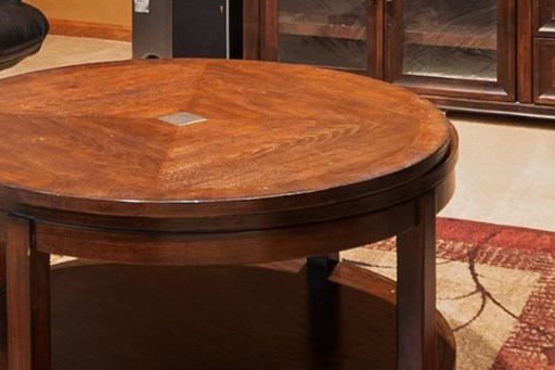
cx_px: 237
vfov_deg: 13.4
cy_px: -323
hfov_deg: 22.6
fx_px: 1387
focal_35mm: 90
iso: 320
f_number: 5.6
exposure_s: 6
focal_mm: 10
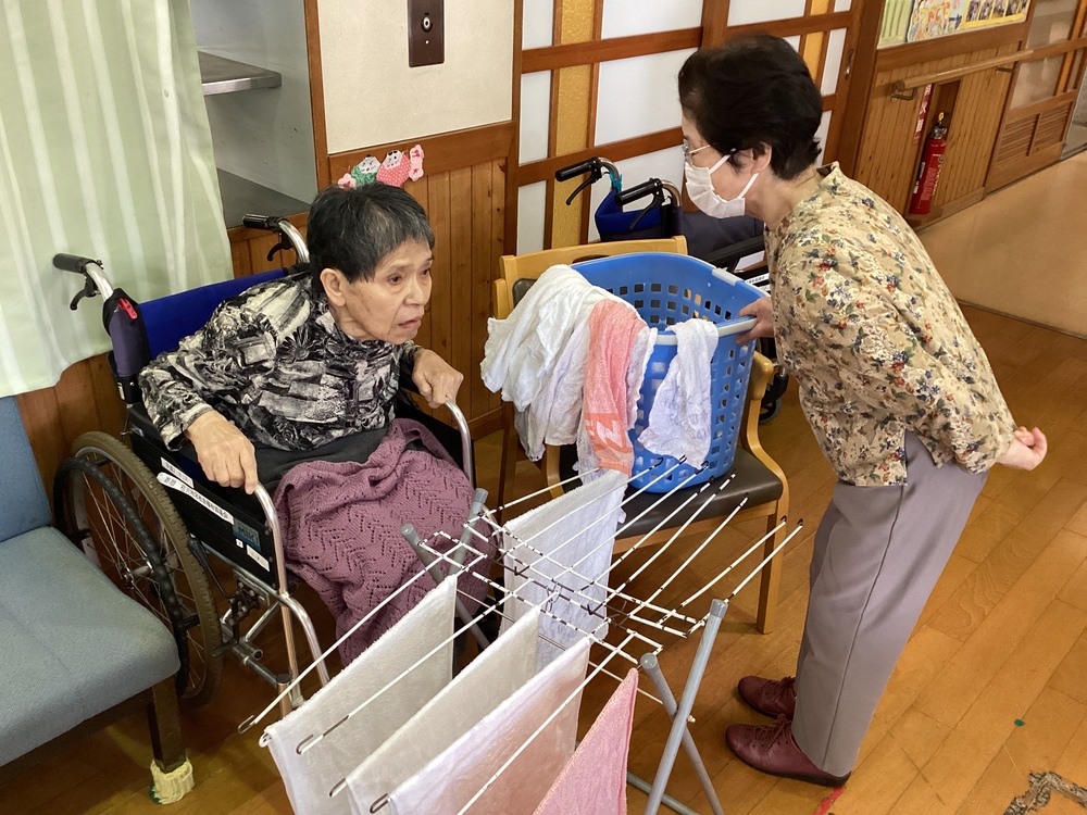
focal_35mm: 31
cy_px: 408
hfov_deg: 58.4
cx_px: 544
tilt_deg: -29.0
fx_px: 973
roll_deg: -3.4
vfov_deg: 45.4
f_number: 2.4
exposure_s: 1/60
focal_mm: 3.3
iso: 250
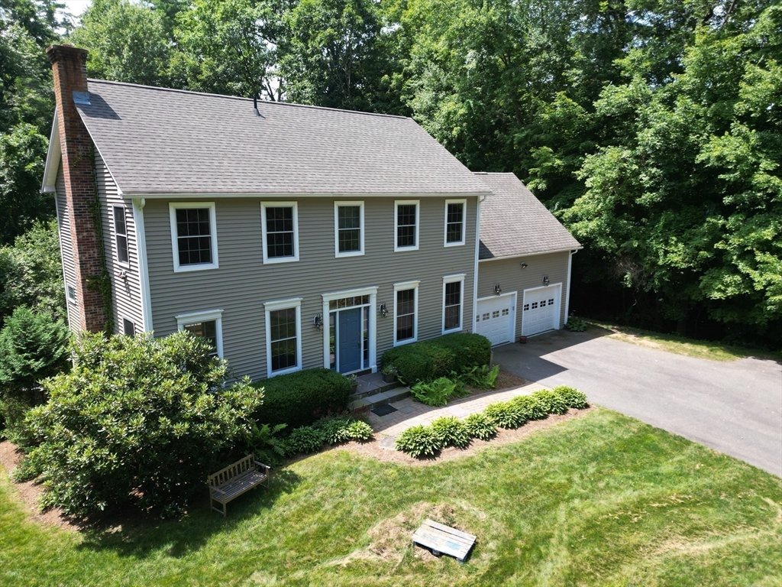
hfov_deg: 71.6
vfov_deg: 56.8
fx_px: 542
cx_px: 391
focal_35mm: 24
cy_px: 294
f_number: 1.7
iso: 110
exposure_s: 1/725
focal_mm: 6.72
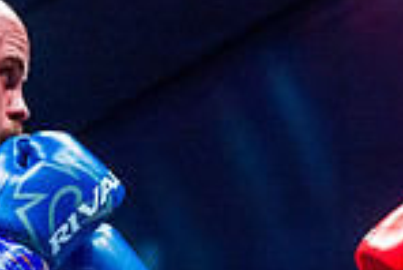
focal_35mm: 275
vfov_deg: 5.0
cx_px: 294
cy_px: 408
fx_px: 3081
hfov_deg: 7.5
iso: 4000
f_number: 4
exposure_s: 1/1000
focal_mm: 70
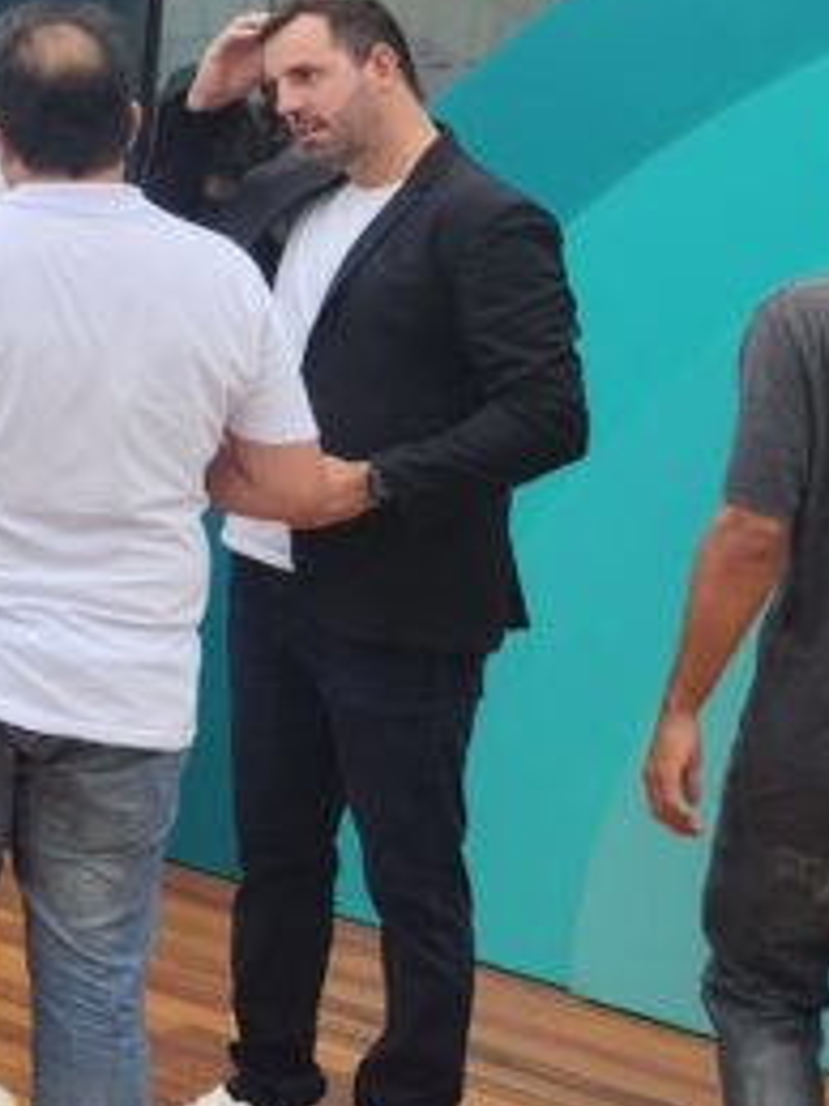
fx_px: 2908
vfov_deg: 20.6
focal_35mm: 91
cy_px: -98
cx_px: -846
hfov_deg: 13.7
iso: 20
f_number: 1.8
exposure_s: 1/180
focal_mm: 5.4
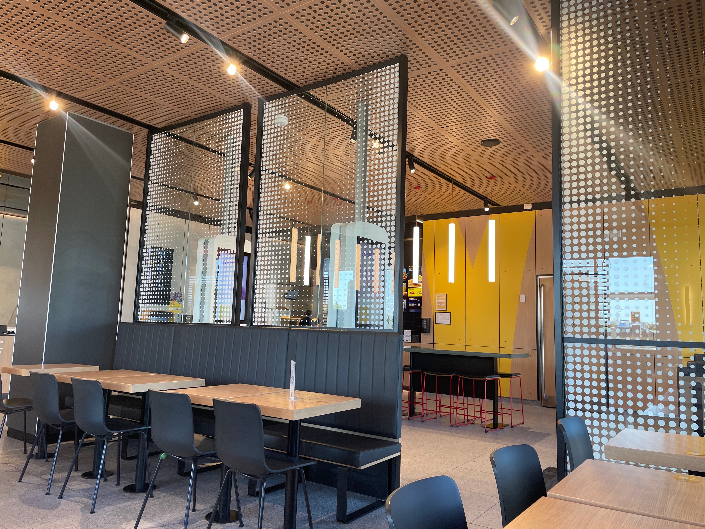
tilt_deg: +8.2
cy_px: 264
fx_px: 530
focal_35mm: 26
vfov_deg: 53.1
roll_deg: -1.6
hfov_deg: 67.3
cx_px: 352
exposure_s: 1/100
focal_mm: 4.2
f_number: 1.6
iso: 64
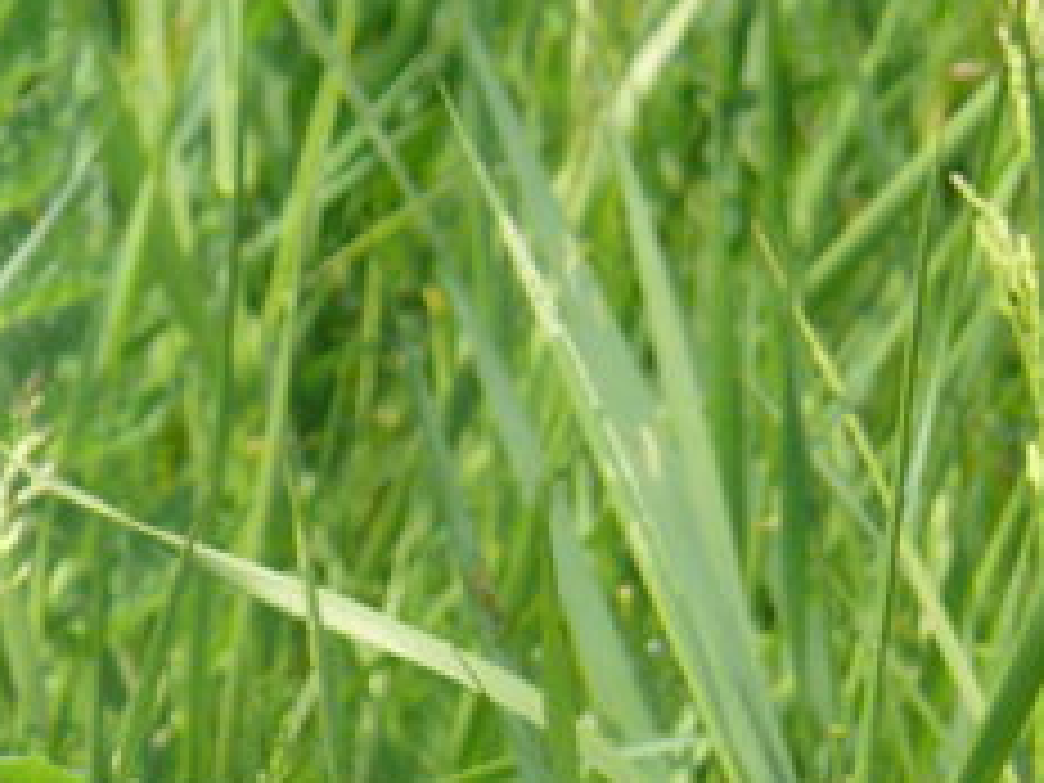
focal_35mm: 1546
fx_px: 46627
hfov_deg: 1.3
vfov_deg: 1.0
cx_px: -497
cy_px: 882
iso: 200
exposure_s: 1/400
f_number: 6.3
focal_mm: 88.8
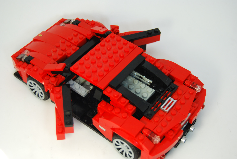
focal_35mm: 57
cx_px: 118
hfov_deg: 35.0
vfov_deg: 23.8
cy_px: 80
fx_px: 376
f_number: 5
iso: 200
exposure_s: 1/80
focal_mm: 38
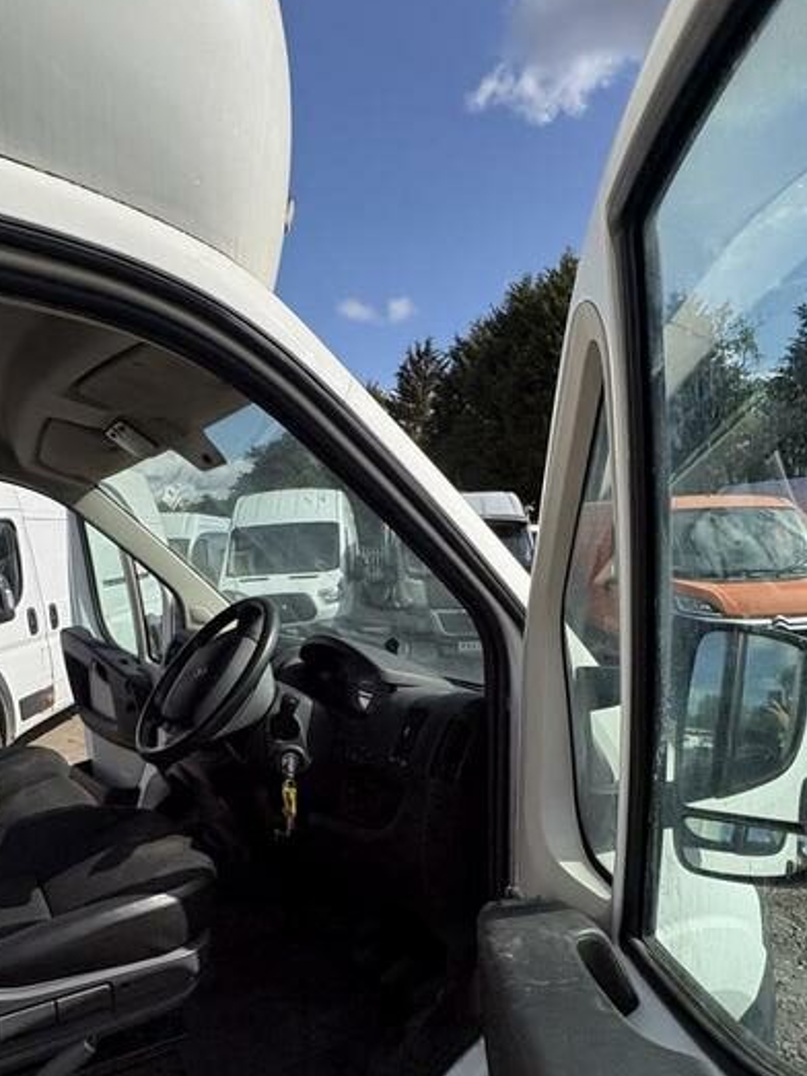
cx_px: 381
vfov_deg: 70.0
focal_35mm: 24
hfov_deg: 56.8
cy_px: 697
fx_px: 746
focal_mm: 2.22
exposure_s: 1/1395
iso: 64
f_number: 2.2
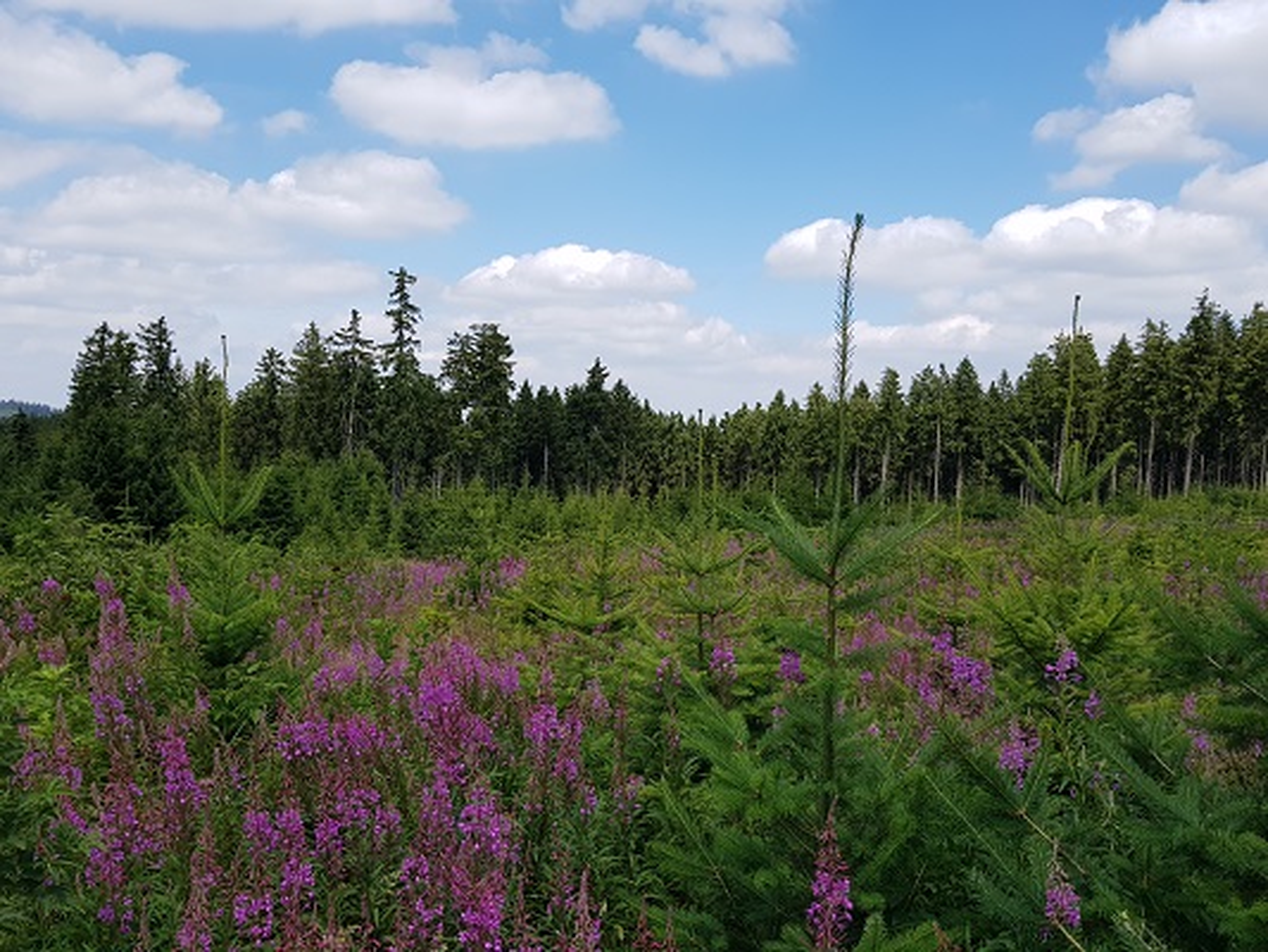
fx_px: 953
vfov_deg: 53.1
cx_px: 634
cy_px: 476
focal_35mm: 26
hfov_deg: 67.3
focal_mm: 4.2
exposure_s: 1/1772
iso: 40
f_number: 1.7
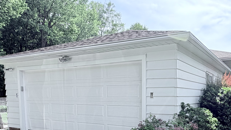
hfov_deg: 56.7
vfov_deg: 33.0
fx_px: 208
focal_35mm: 34
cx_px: 155
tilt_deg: -4.5
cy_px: 116
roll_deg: +1.2
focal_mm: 2.22
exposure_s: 1/770
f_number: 2.2
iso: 32
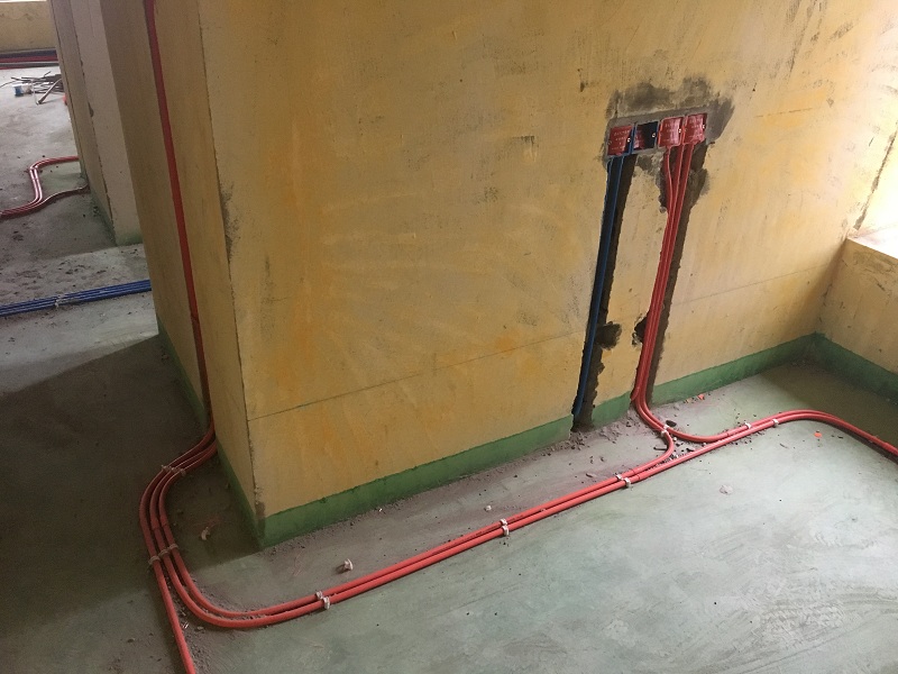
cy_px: 337
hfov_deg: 61.7
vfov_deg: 48.2
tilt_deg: -28.9
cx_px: 449
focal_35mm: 29
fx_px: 752
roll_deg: -3.4
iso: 200
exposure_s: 1/25
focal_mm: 4.15
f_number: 2.2
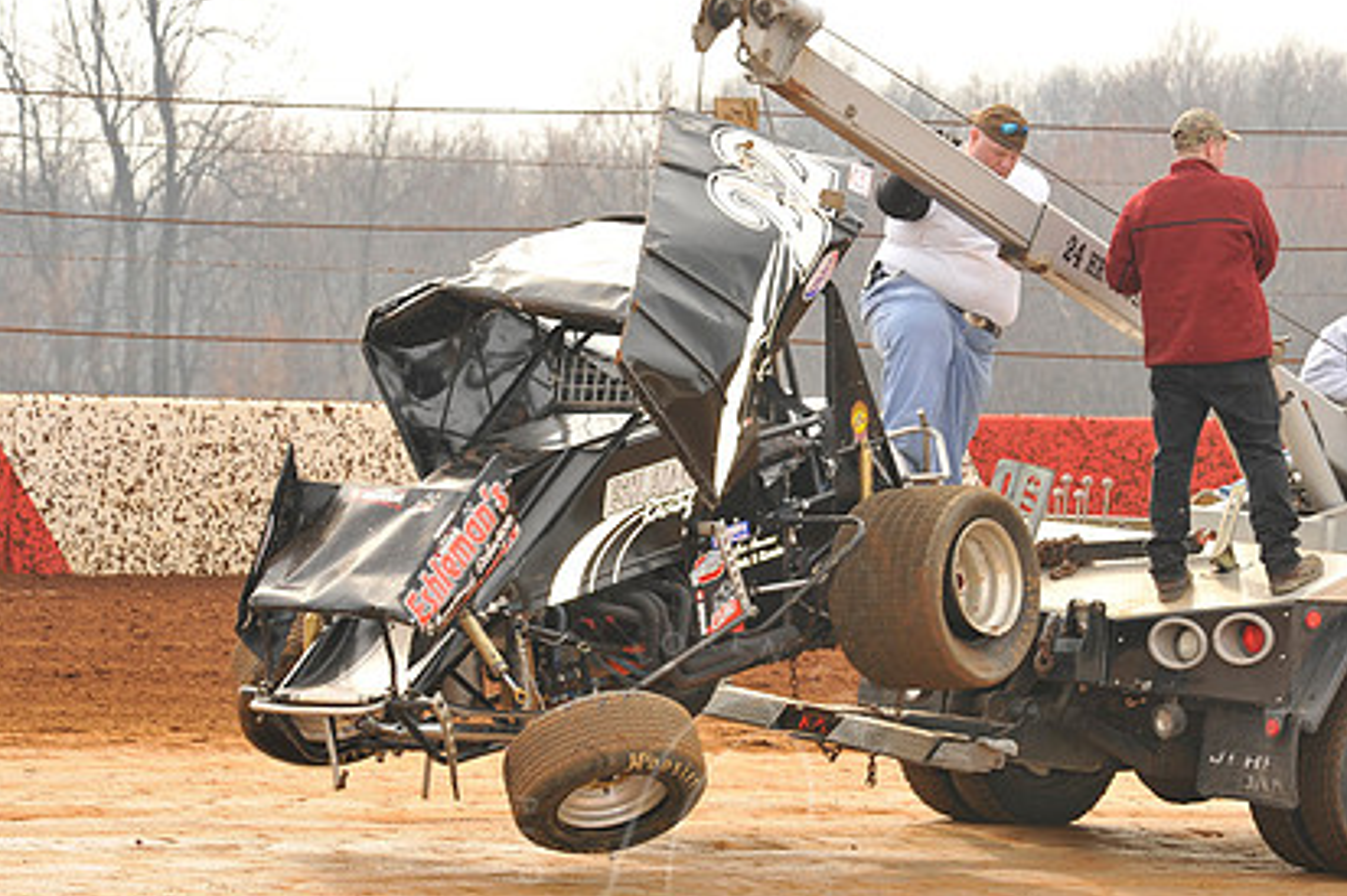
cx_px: 708
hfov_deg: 8.6
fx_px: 8939
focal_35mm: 239
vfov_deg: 5.7
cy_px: 525
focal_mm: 170
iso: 400
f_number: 9
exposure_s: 1/250
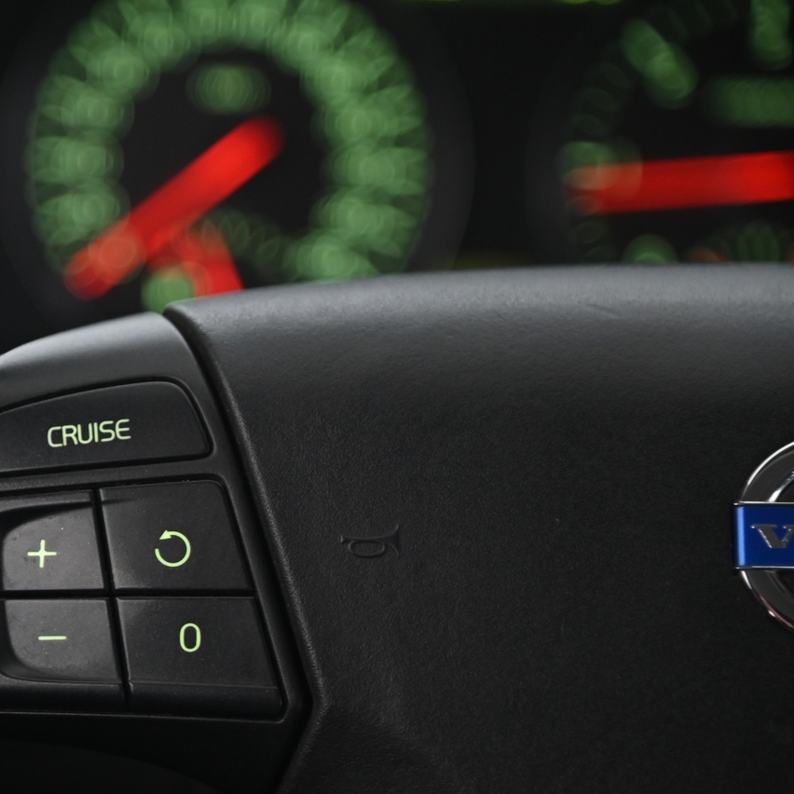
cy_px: 498
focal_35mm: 170
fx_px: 4412
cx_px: 98
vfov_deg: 10.3
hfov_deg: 10.2
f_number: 4
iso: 2000
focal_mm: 105
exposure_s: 1/15
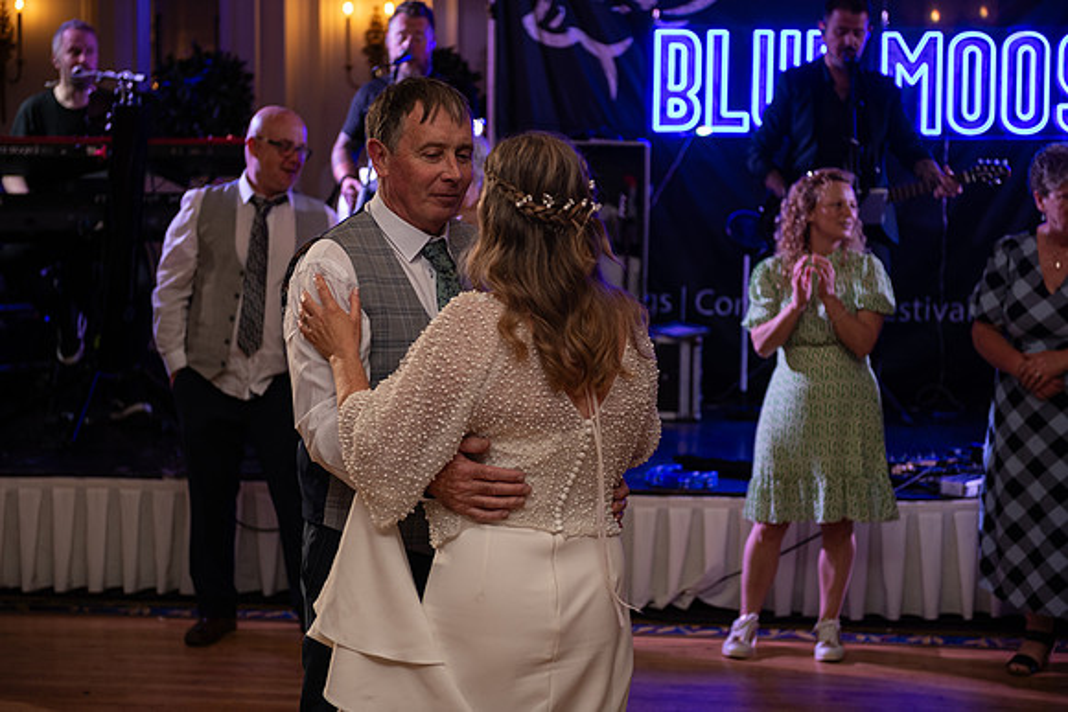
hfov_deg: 28.8
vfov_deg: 19.5
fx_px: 2077
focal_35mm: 70
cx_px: 534
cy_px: 356
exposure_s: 1/160
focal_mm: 70
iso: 500
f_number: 3.5
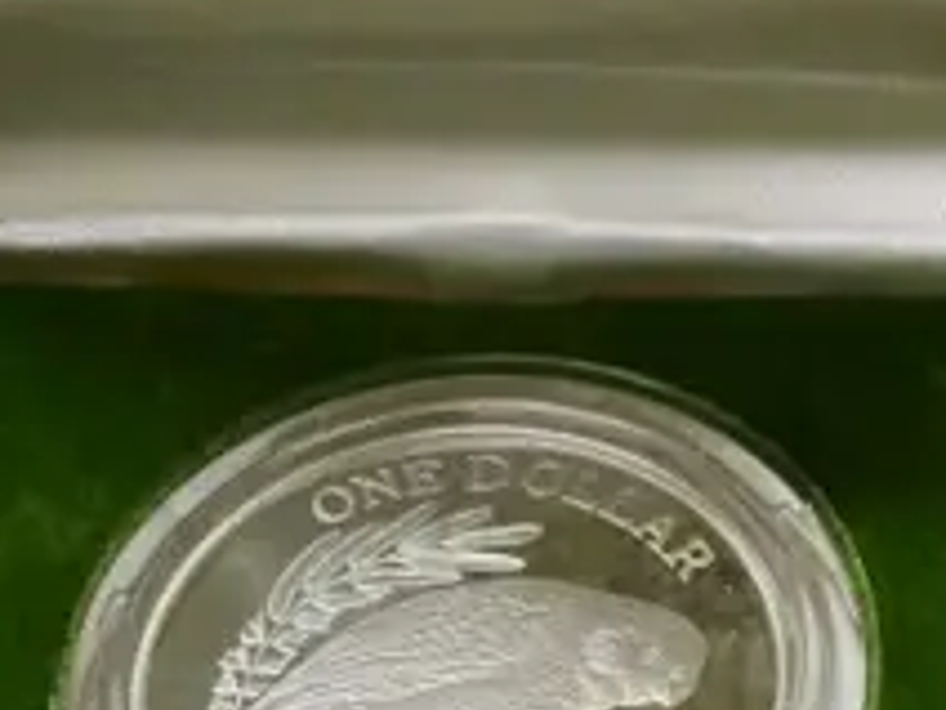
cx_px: 1330
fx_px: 5274
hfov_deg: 10.0
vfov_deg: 7.6
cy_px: 844
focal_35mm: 193
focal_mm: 20
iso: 3200
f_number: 5
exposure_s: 1/250
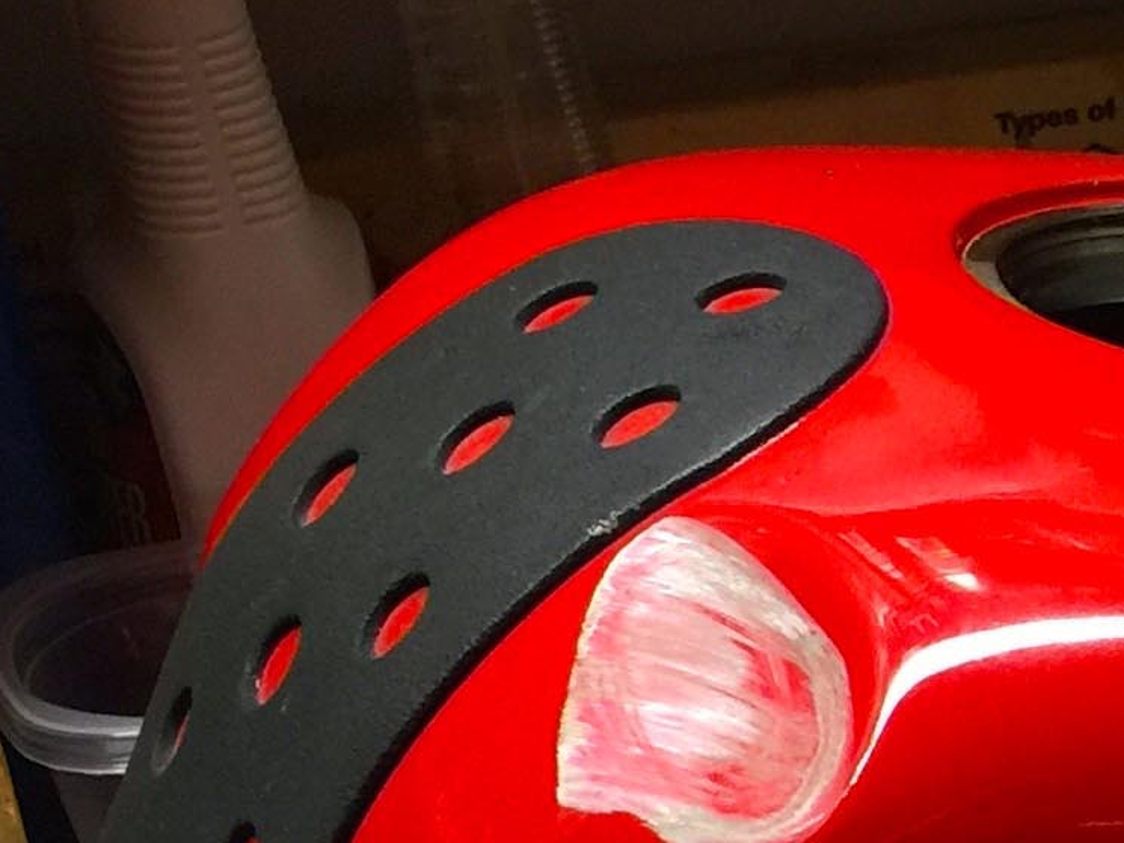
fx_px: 4124
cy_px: 807
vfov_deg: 11.6
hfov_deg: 14.0
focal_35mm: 127
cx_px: 1919
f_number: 2.2
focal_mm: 4.15
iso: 64
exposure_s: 1/15
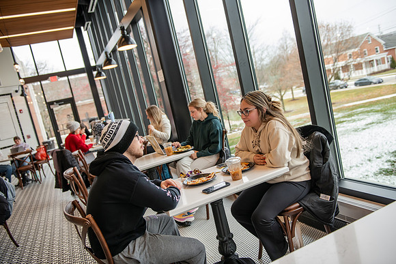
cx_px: 198
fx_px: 341
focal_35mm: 31
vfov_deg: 42.3
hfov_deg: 60.3
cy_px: 132
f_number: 3.2
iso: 400
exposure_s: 1/200
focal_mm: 31
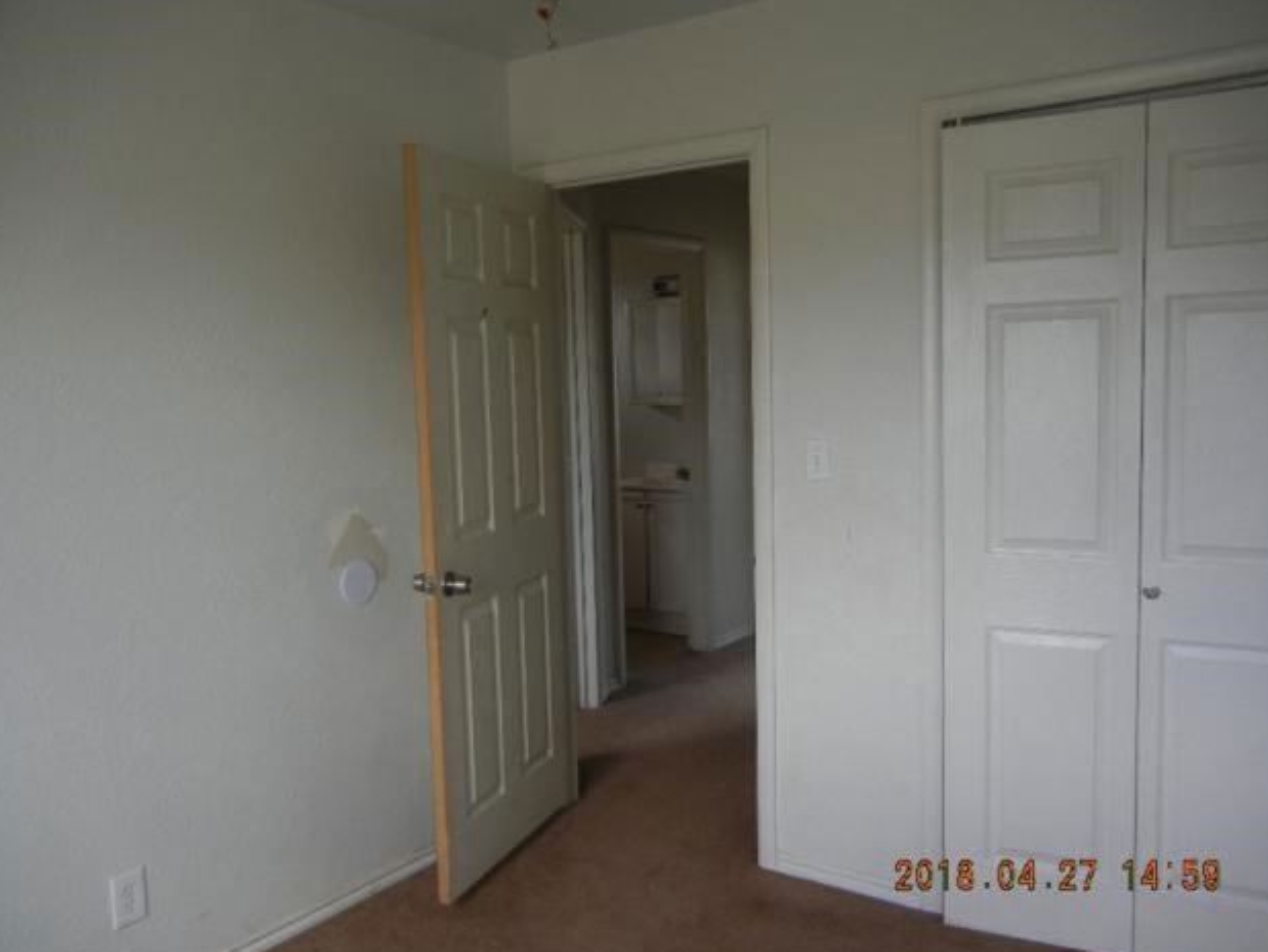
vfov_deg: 45.5
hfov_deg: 58.3
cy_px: 487
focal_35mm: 31
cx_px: 643
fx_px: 1136
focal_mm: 5.4
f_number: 3.5
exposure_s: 1/69
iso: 160
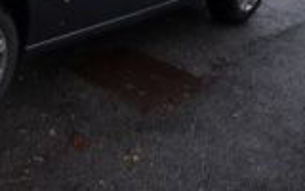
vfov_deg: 16.5
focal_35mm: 74
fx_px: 615
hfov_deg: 25.7
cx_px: -32
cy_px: -71
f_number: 3.3
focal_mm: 4.7
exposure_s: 1/30
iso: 200
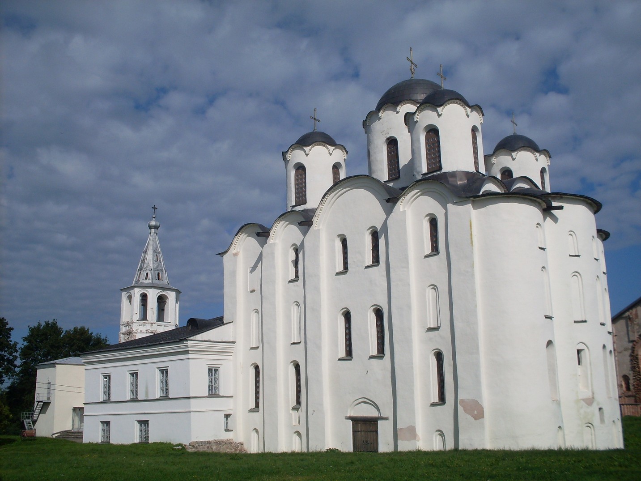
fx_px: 704
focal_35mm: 38
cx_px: 320
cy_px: 240
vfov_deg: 37.7
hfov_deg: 49.0
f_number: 8.4
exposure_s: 1/750
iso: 80
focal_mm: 6.3
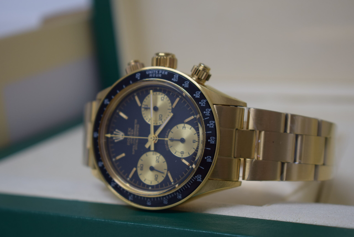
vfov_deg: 16.6
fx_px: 812
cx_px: 177
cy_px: 118
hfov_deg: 24.6
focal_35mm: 82
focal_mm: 55
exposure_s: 1/50
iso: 400
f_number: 5.6
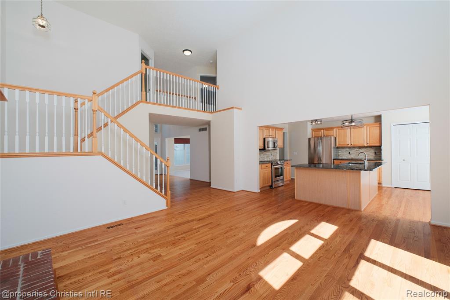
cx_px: 225
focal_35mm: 15
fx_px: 187
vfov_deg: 77.3
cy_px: 150
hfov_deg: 100.4
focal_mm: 10
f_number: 6.4
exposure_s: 1/250
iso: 640
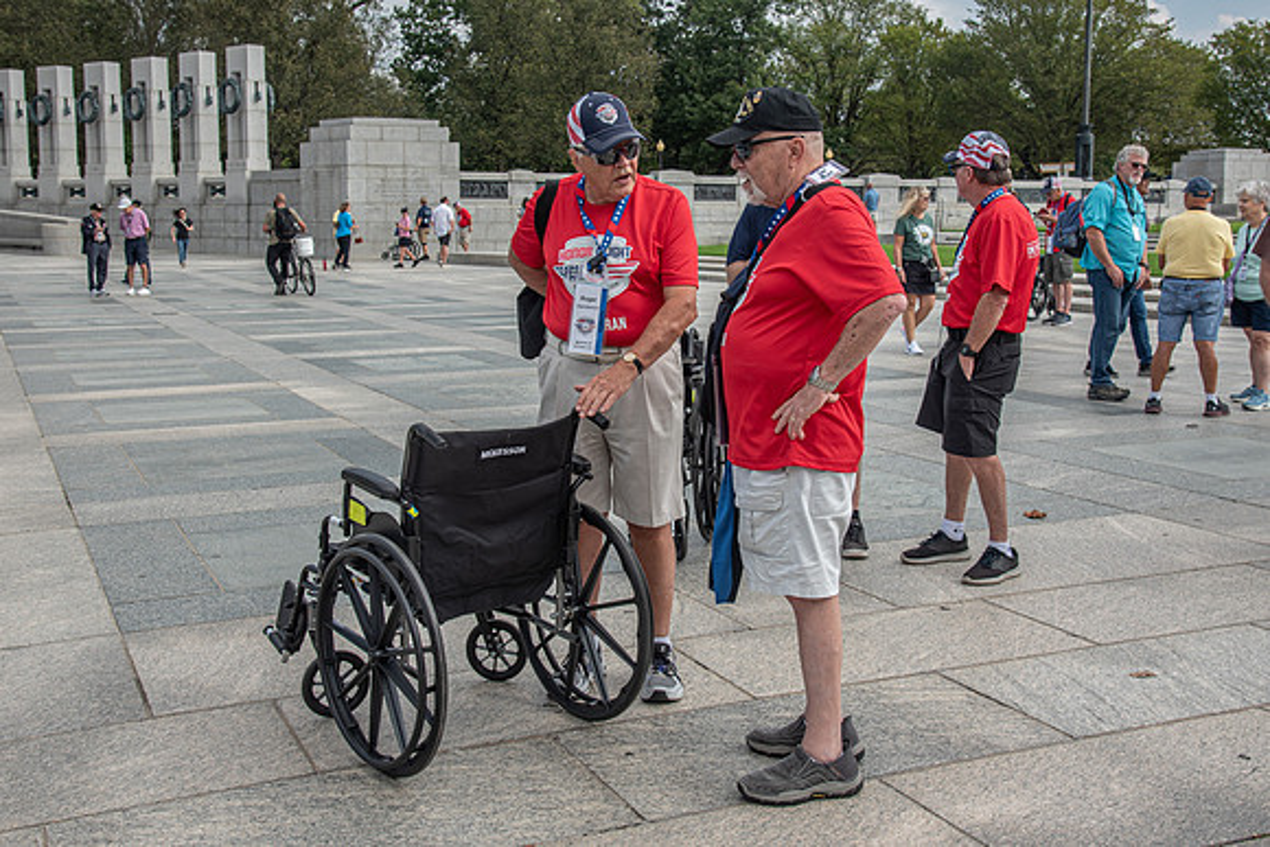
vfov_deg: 33.0
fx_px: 1428
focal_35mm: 40
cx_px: 632
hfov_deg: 47.9
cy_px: 357
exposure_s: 1/160
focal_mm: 35
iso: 100
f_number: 8
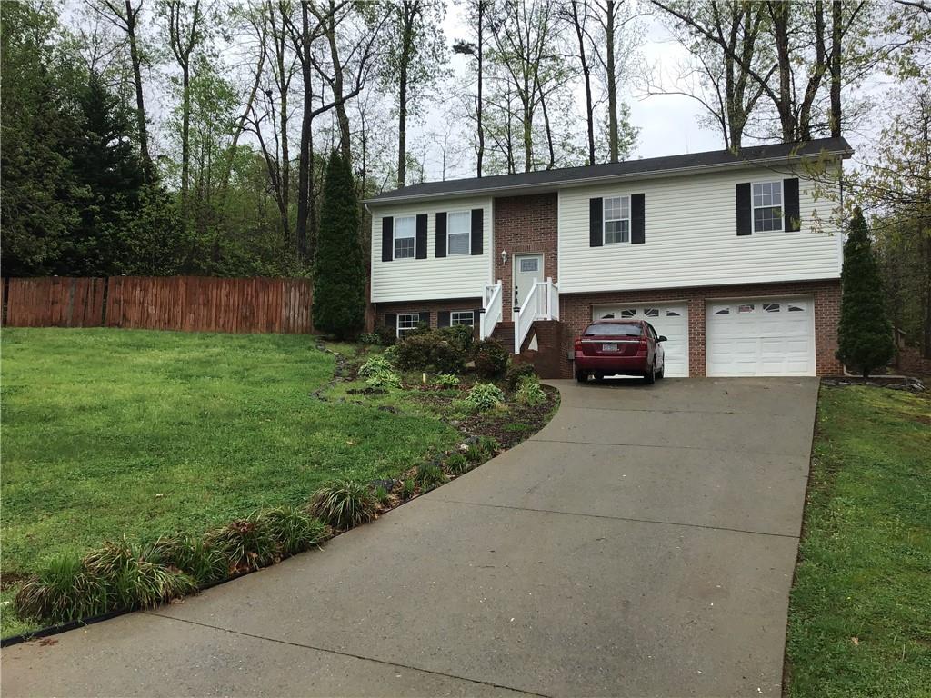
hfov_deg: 58.4
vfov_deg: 45.4
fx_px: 834
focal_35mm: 31
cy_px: 349
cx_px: 466
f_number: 2.4
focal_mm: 3.3
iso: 25
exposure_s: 1/506
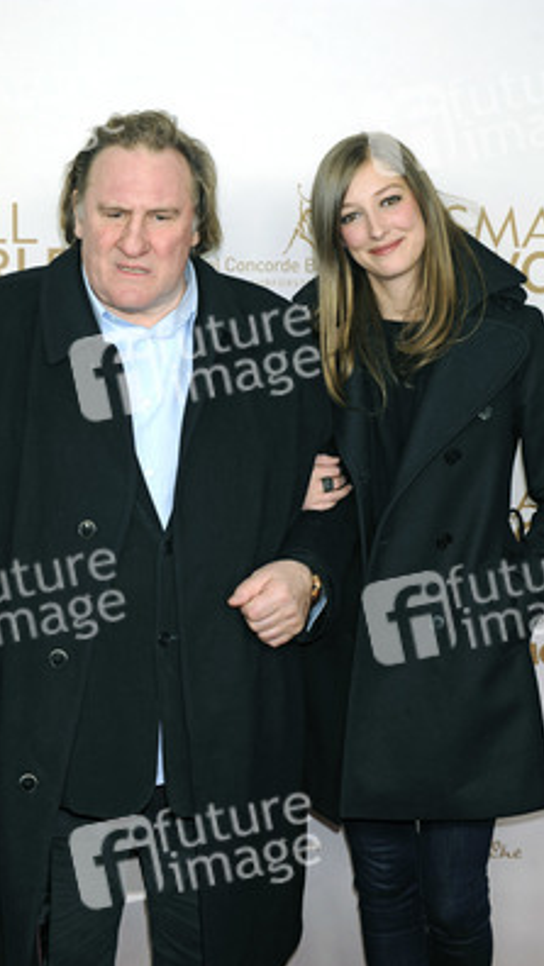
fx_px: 1896
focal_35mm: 74
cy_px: 485
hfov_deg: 16.3
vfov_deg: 28.6
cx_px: 266
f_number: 5.6
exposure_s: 1/160
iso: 500
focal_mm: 70
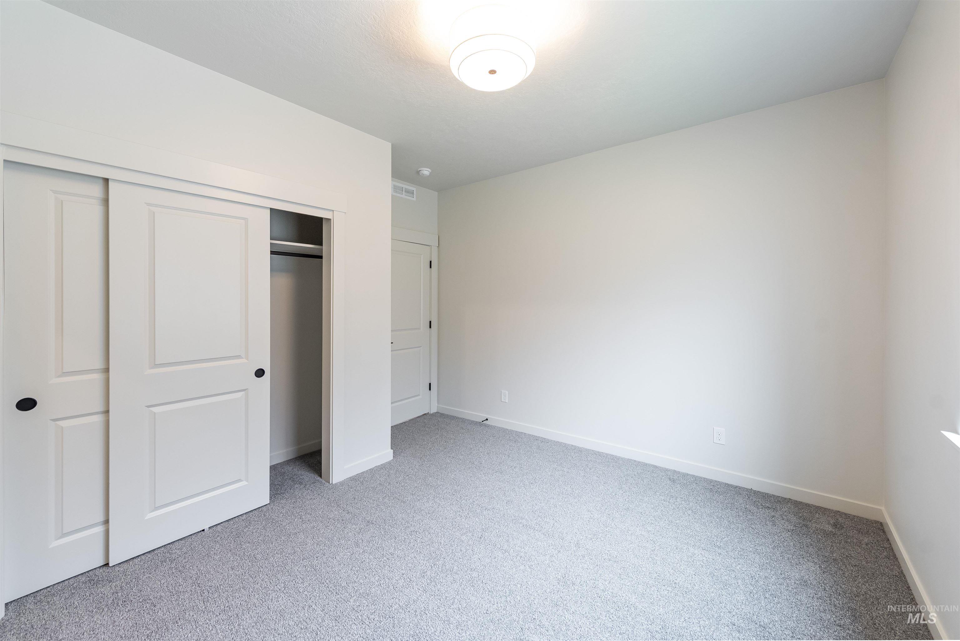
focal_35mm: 14
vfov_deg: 81.2
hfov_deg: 104.2
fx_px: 373
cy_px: 320
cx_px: 480
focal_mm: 14
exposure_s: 1/50
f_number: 4.5
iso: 1000
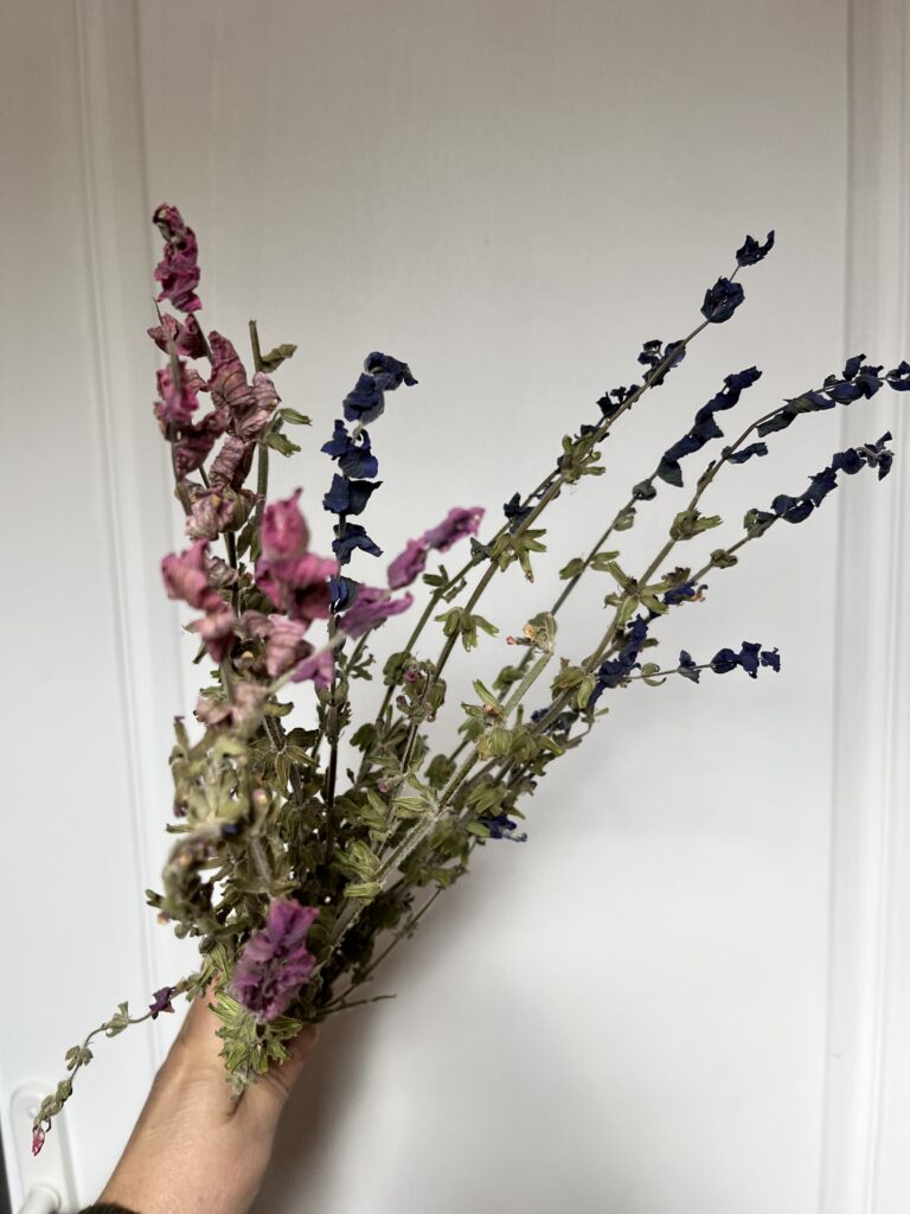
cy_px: 607
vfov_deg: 67.3
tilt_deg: -8.2
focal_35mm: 26
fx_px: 911
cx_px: 455
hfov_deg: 53.1
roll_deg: +1.3
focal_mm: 5.1
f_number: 1.6
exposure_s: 1/100
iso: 100
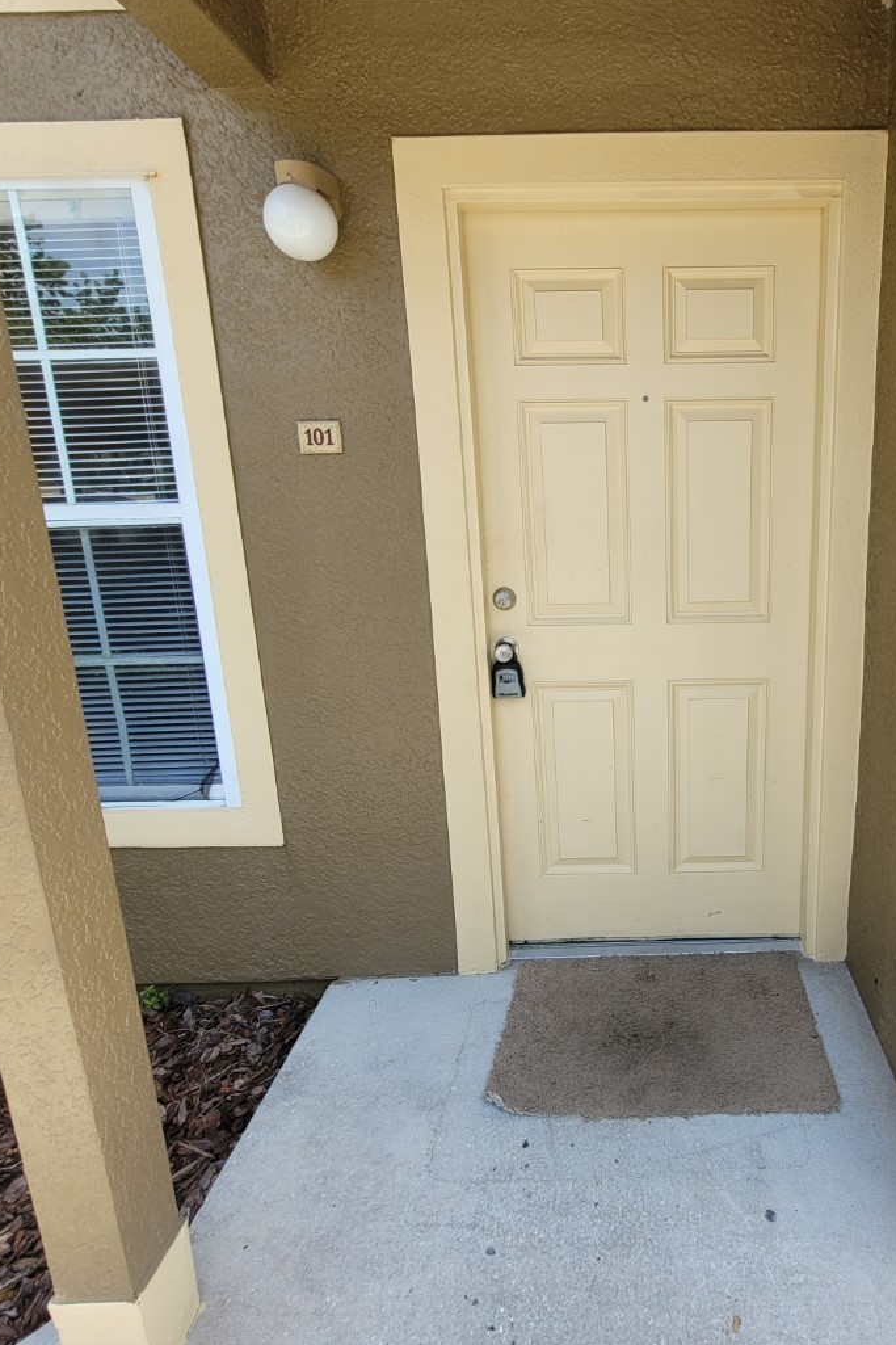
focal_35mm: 19
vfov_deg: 86.9
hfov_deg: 61.6
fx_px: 710
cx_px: 651
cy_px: 650
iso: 40
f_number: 2.2
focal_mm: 1.74
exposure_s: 1/293
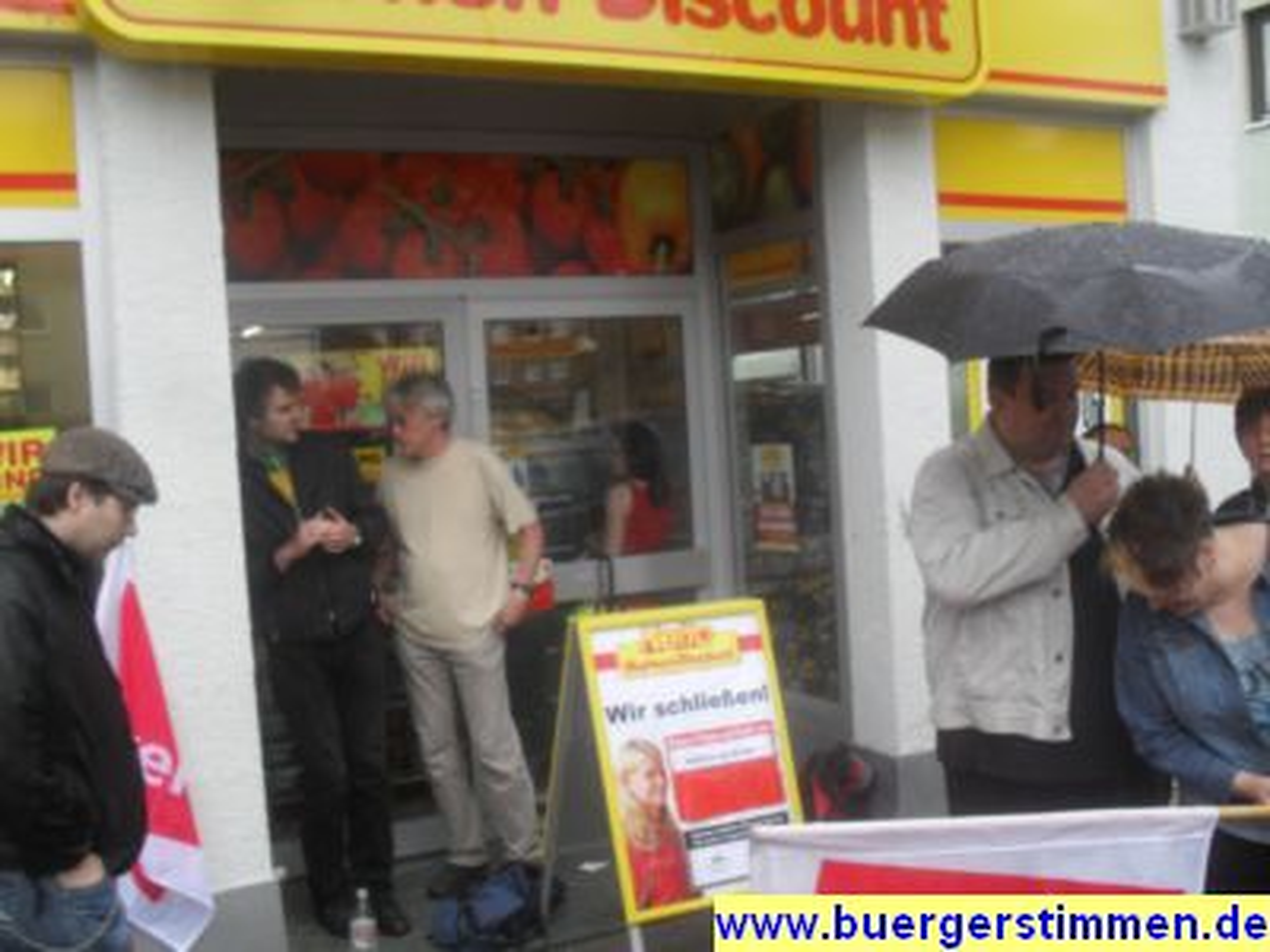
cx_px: 635
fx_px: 1284
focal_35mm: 35
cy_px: 476
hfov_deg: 52.6
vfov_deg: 40.7
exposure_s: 1/180
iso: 100
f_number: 3.2
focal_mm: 6.3
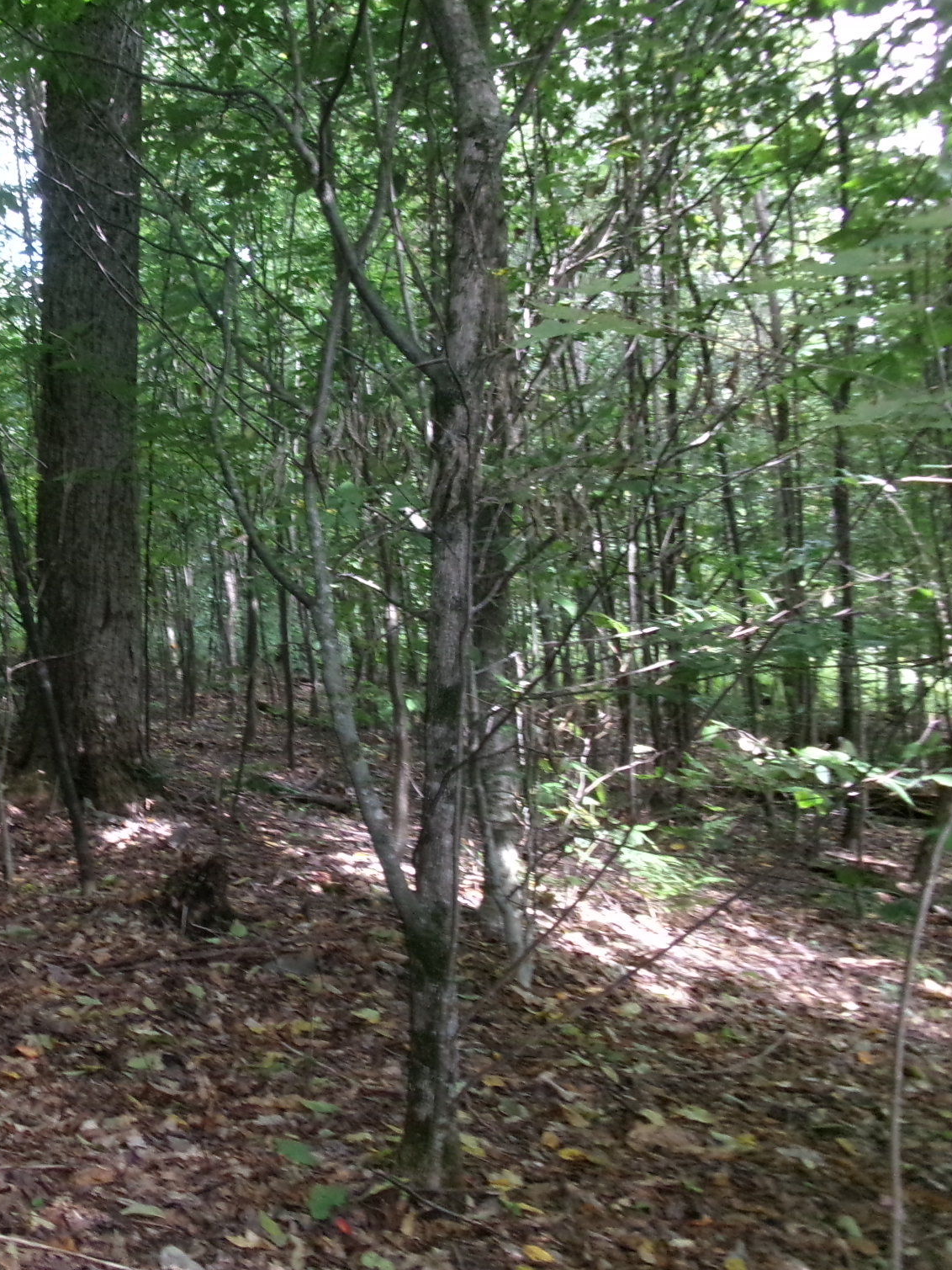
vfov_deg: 49.0
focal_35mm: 38
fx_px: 1393
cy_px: 631
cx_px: 101
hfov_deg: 35.6
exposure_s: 1/34
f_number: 3.9
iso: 400
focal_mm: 5.1
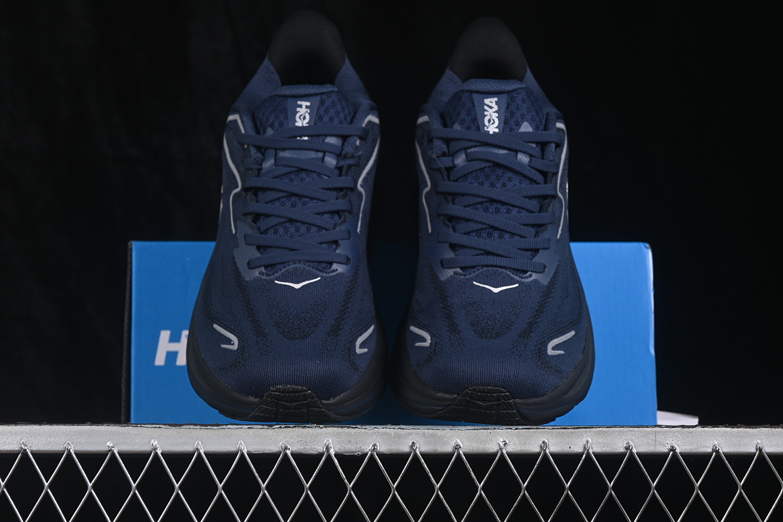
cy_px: 261
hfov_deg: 27.0
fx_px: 1631
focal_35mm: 75
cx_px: 392
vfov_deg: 18.2
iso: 160
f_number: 6.3
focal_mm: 50
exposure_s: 1/60
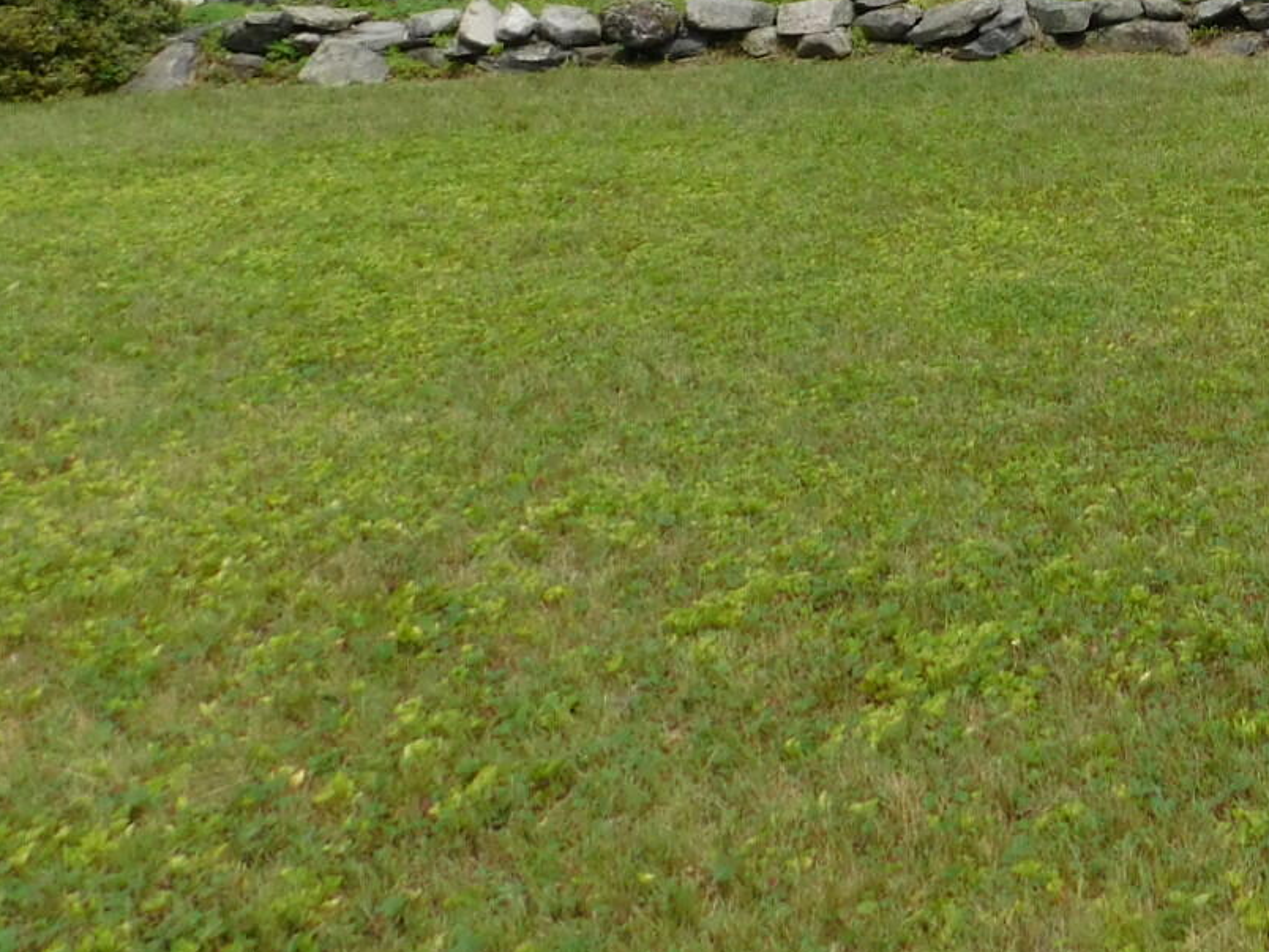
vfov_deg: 20.6
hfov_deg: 27.1
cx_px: 1433
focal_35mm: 65
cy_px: -283
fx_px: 2383
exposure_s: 1/500
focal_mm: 4
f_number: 6
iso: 125
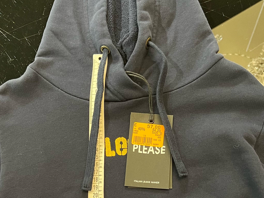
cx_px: 115
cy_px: 163
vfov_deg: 27.9
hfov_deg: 37.4
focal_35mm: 51
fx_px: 389
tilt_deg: -73.2
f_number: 1.5
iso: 500
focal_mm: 5.7
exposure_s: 1/33
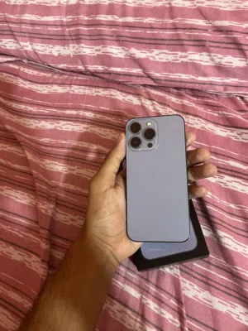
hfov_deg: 53.1
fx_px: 248
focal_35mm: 26
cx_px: 124
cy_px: 166
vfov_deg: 67.3
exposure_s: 1/60
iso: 400
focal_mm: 5.1
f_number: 1.6
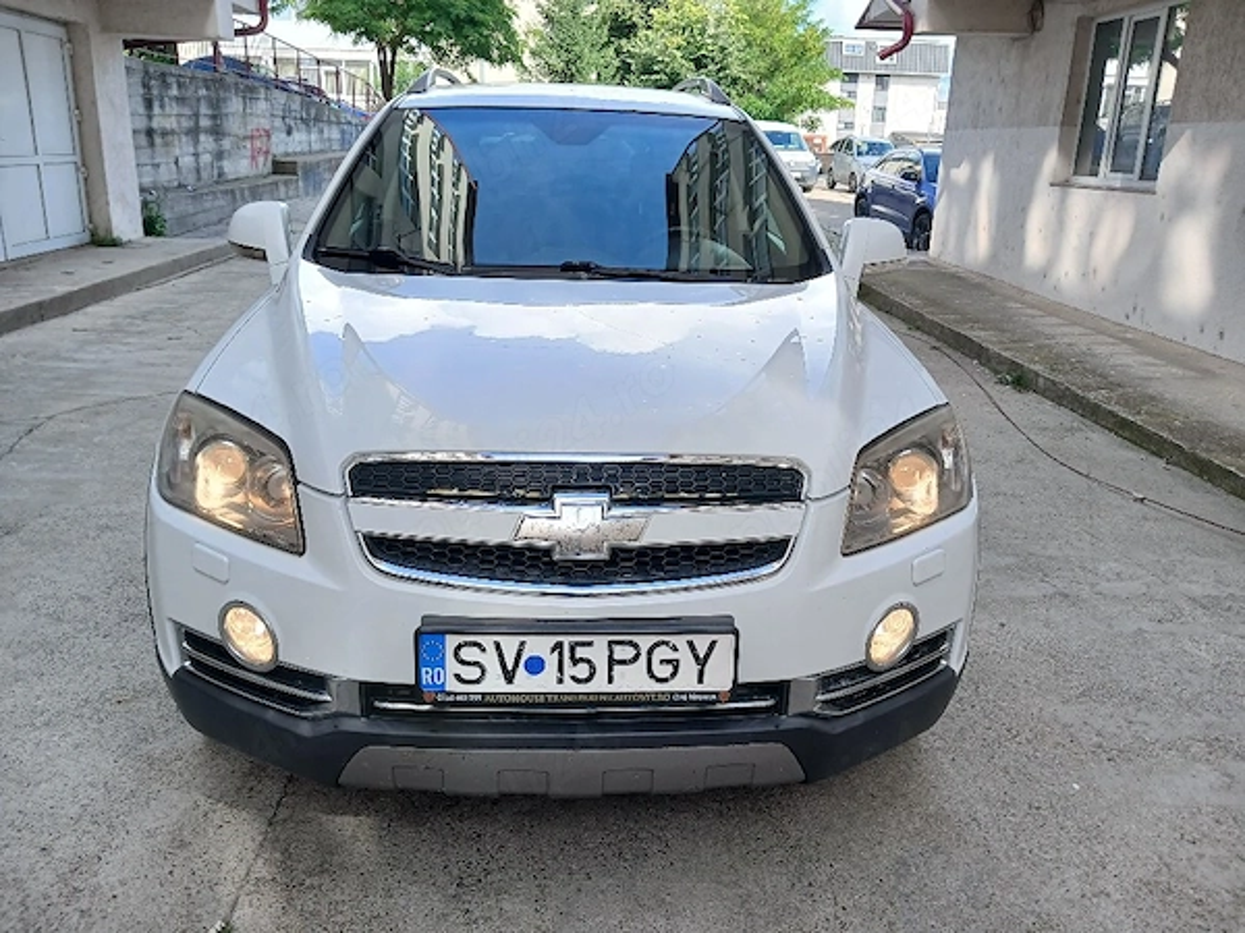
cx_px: 622
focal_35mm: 27
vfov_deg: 51.4
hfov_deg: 65.3
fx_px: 971
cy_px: 466
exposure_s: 1/141
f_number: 1.8
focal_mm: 3.98
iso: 20
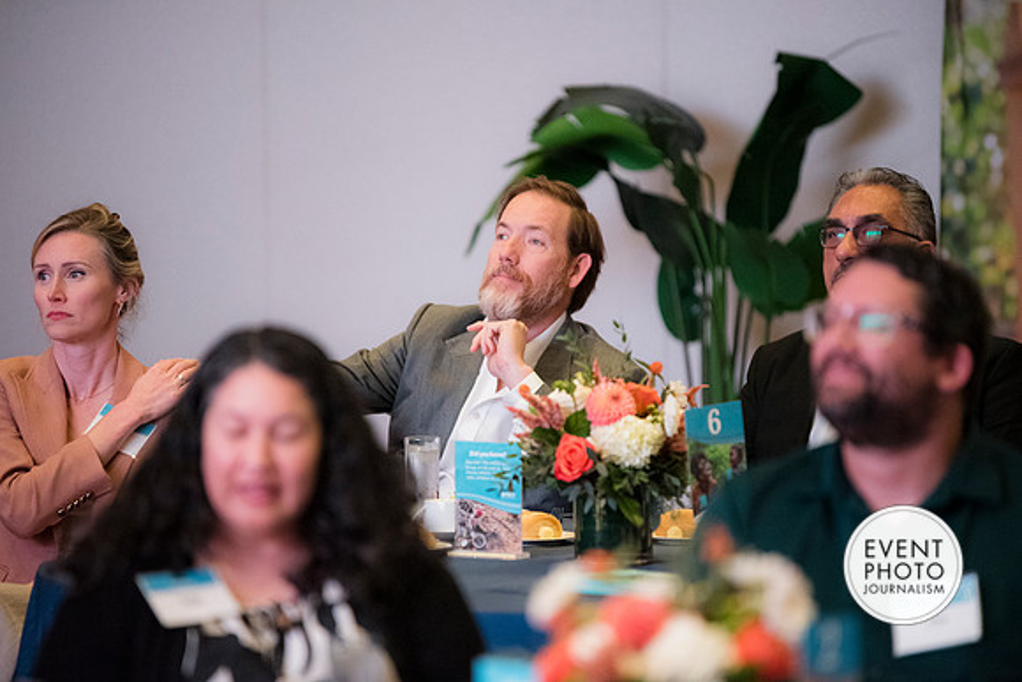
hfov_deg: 10.3
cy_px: 341
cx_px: 511
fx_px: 5679
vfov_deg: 6.9
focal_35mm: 200
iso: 6400
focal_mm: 200
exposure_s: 1/125
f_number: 2.8
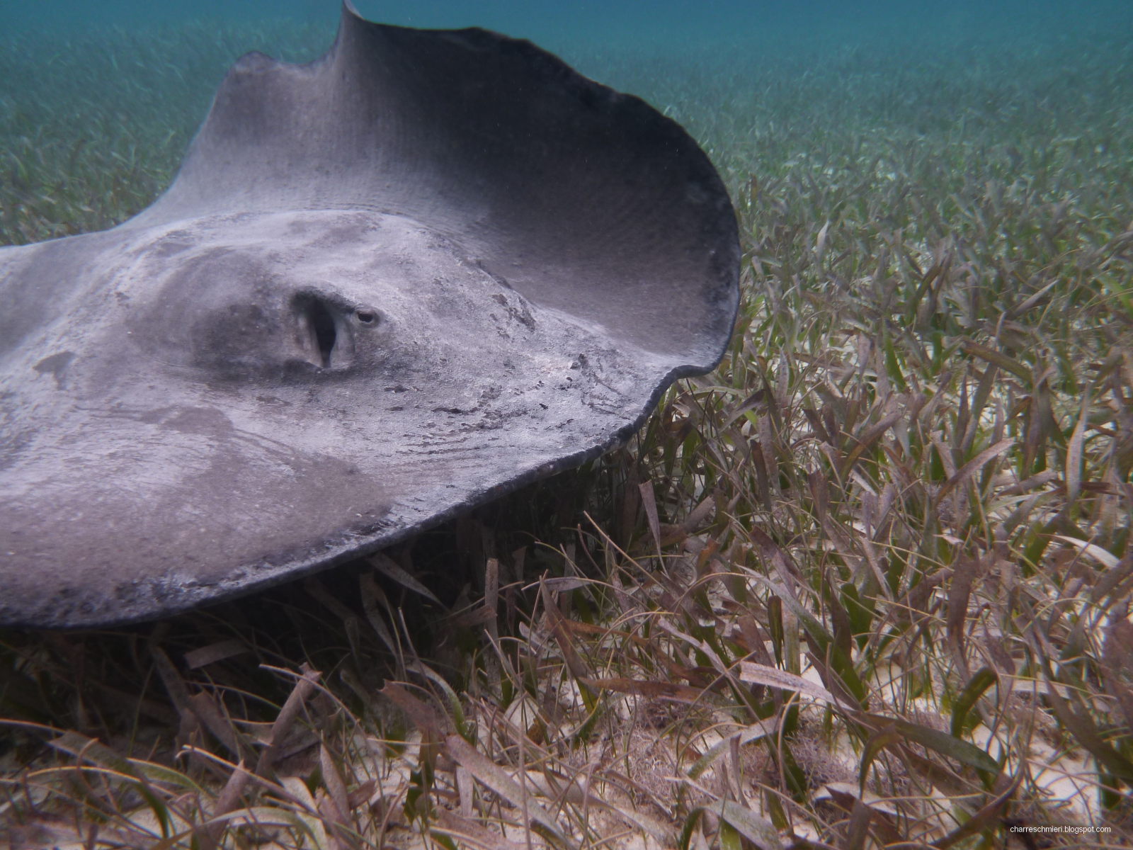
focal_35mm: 28
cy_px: 425
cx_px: 566
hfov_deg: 63.4
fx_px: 916
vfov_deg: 49.7
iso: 100
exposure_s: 1/320
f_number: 3.3
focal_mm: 4.9
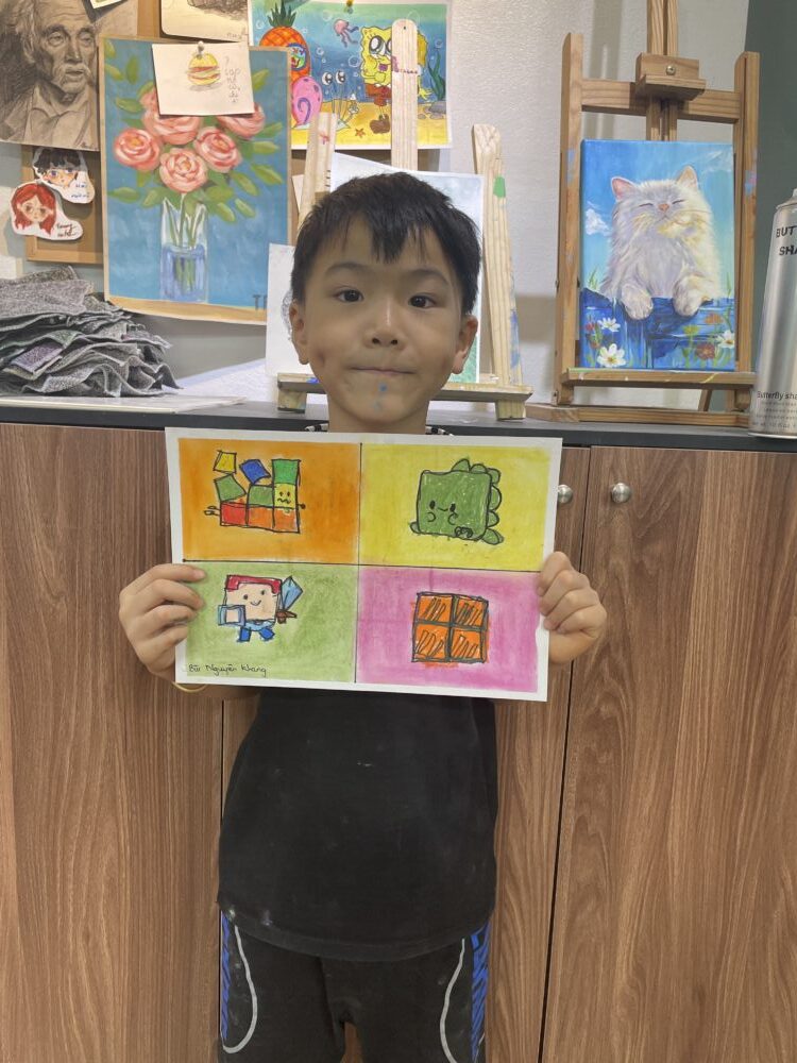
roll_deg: -2.3
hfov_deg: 53.1
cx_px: 398
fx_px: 798
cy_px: 532
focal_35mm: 26
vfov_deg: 67.3
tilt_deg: -10.3
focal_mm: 4.2
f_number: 1.6
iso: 80
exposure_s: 1/100
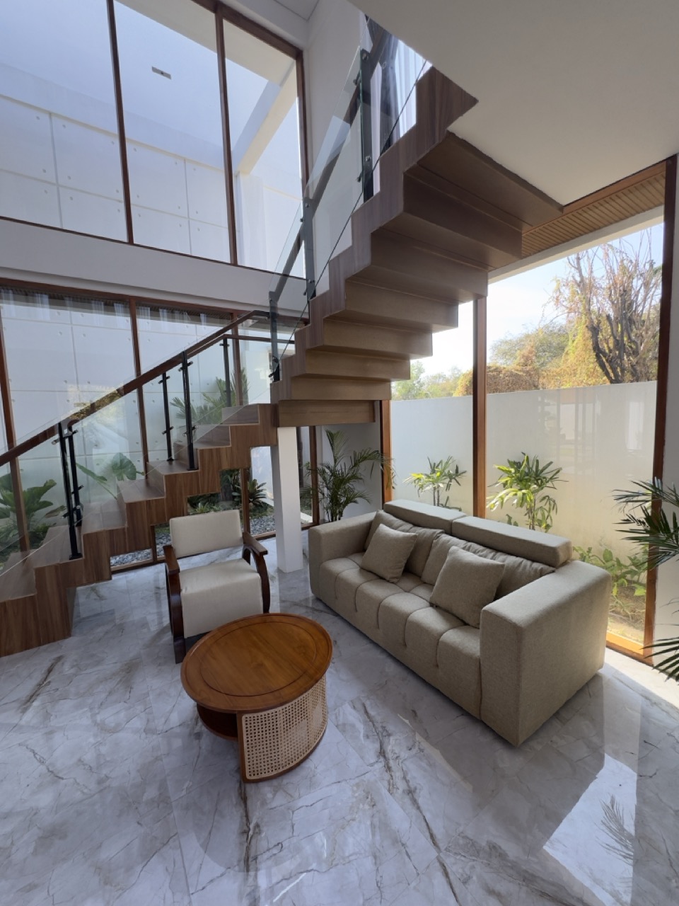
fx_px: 366
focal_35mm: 14
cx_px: 340
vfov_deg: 102.1
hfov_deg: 85.7
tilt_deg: -4.1
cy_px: 453
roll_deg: +2.1
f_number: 2.2
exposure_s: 1/129
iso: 40
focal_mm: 2.22
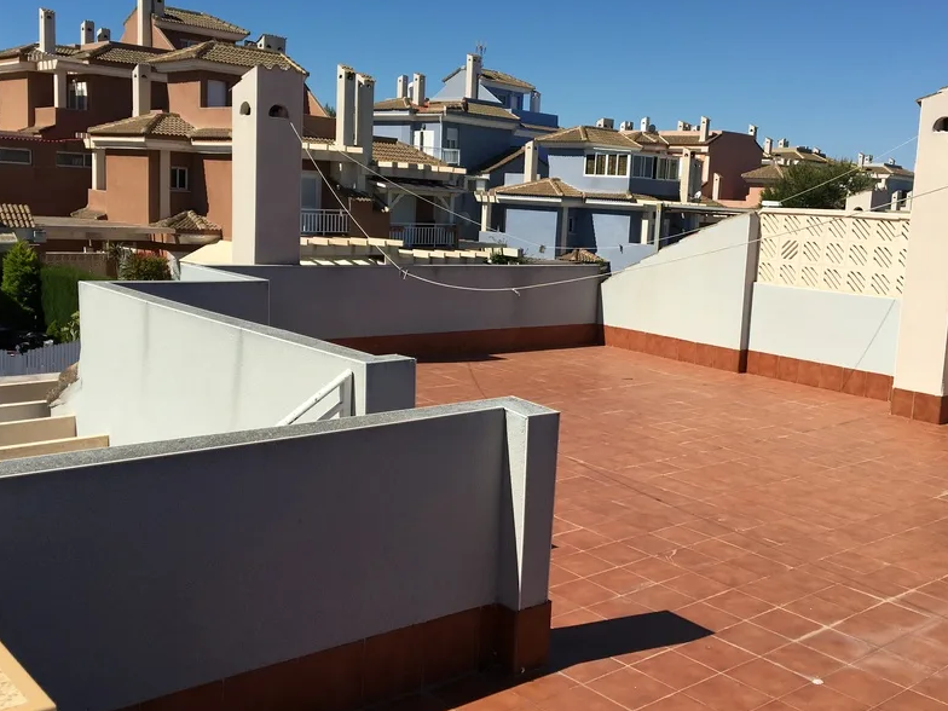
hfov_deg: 49.9
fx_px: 1013
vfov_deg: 38.6
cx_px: 559
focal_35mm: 37
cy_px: 328
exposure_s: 1/3344
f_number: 2.2
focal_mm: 4.15
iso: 25
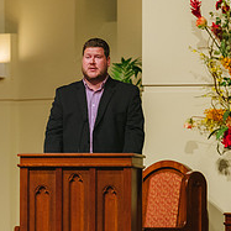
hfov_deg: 4.3
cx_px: 120
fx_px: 3088
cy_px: 104
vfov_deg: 4.3
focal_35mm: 409
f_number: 2.8
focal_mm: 200
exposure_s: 1/125
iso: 1600
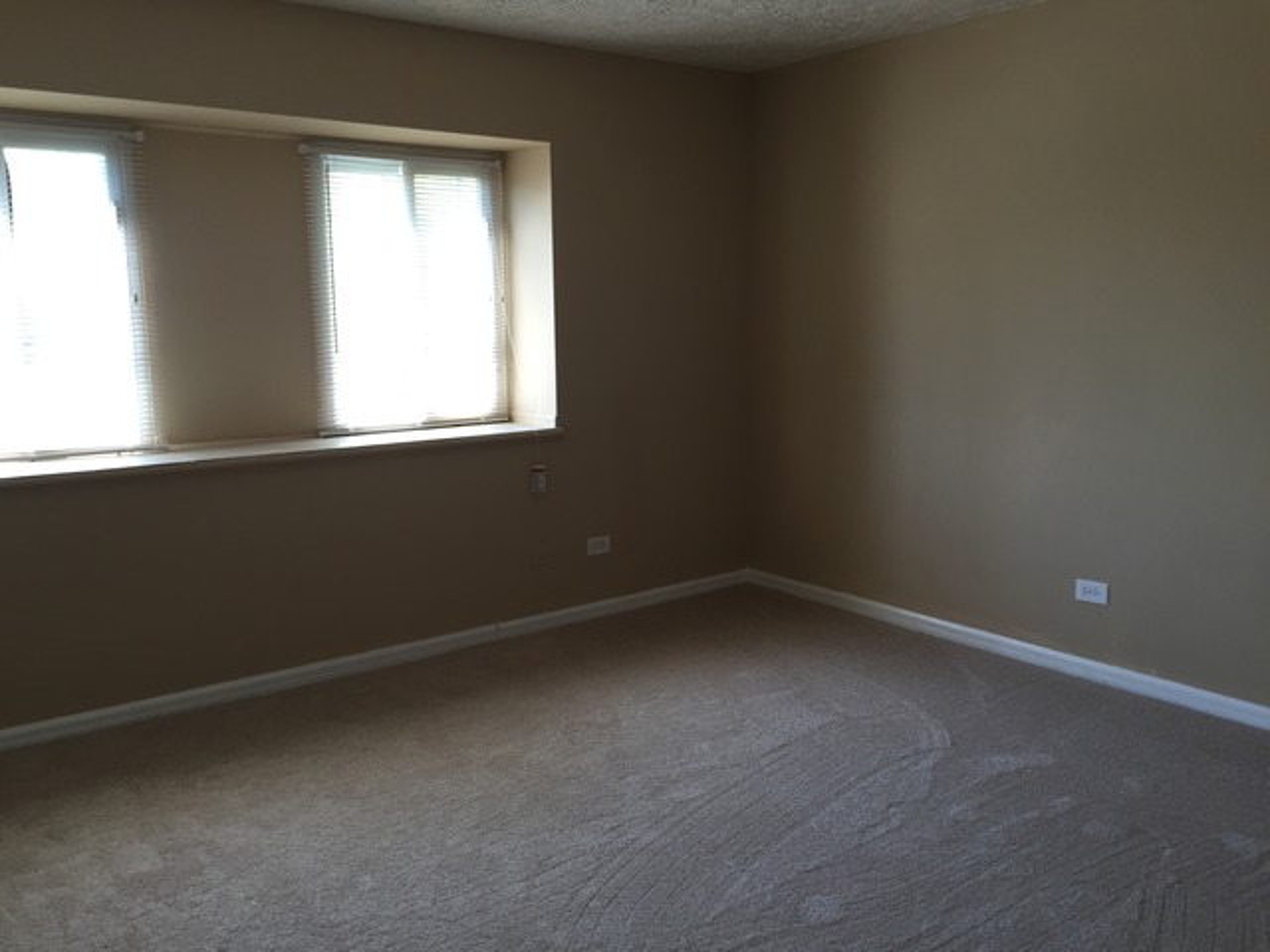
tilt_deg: -9.1
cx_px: 635
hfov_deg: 61.7
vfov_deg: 48.2
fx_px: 1064
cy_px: 476
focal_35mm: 29
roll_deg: +0.5
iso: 40
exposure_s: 1/60
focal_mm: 4.15
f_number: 2.2
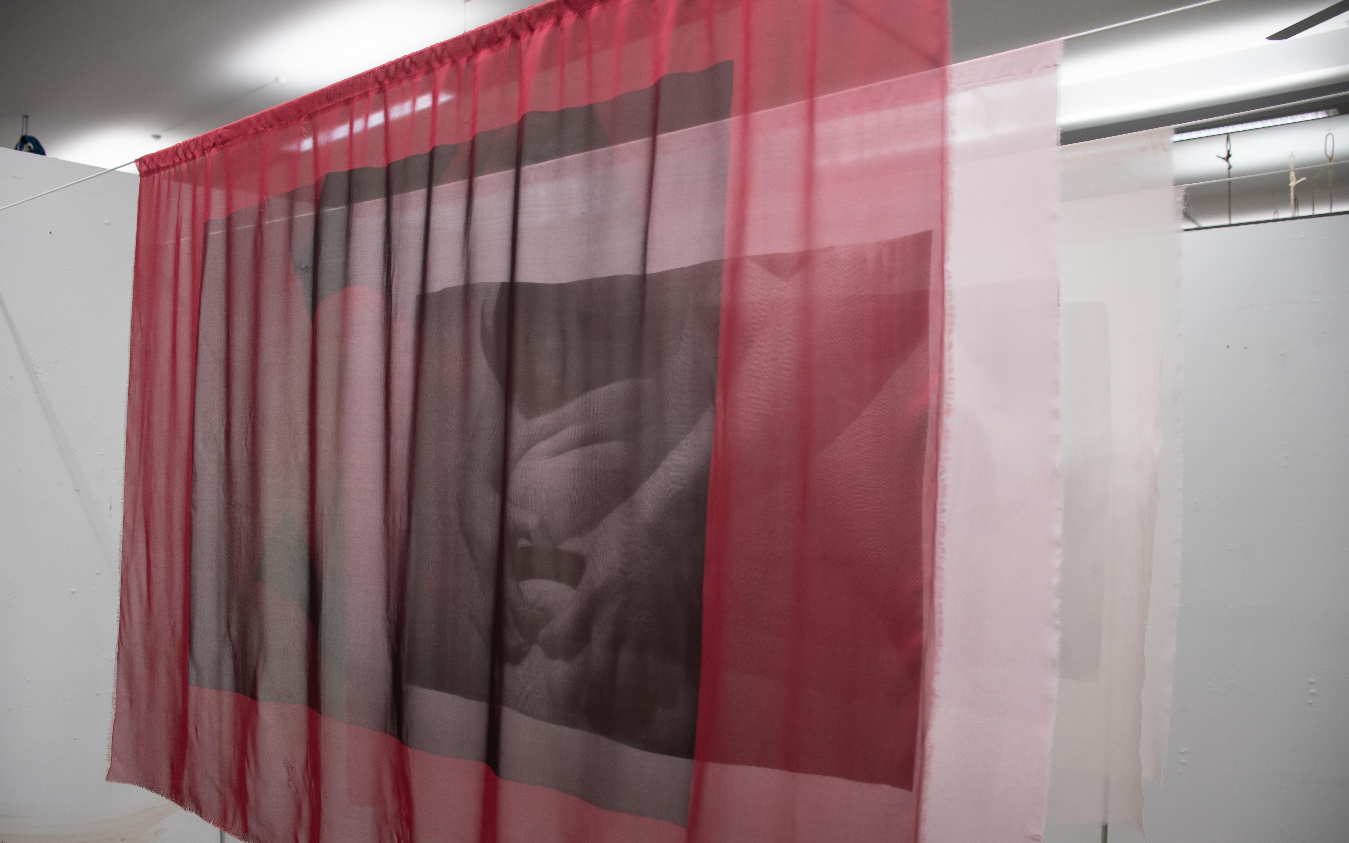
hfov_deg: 66.5
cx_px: 671
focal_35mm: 28
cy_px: 452
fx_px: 1029
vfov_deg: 44.5
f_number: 3.5
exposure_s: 1/20
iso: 200
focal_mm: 18
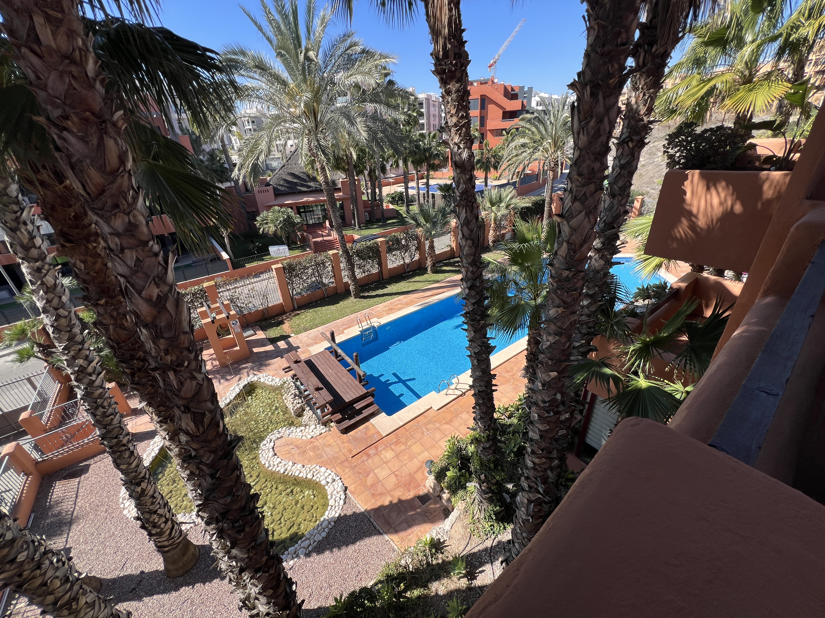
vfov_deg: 89.9
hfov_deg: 106.2
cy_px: 309
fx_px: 310
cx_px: 412
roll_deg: +4.1
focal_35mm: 13
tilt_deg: -28.6
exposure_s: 1/1107
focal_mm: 1.57
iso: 32
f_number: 1.8
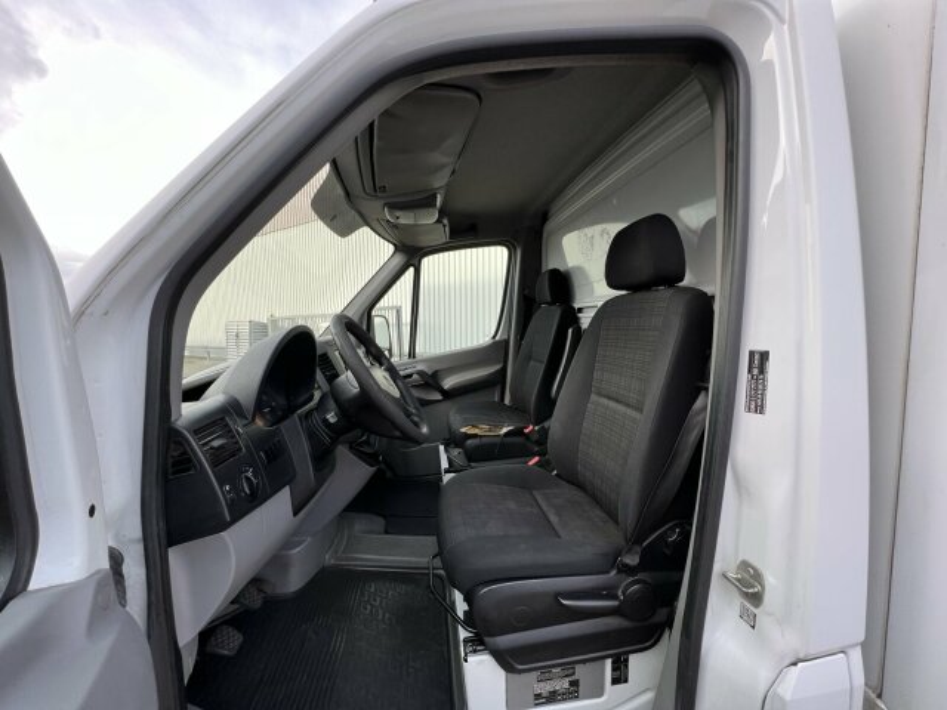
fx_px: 356
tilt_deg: -4.9
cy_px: 355
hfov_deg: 106.2
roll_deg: -0.1
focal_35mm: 13
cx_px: 474
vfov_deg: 89.9
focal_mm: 1.57
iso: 32
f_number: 1.8
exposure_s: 1/151
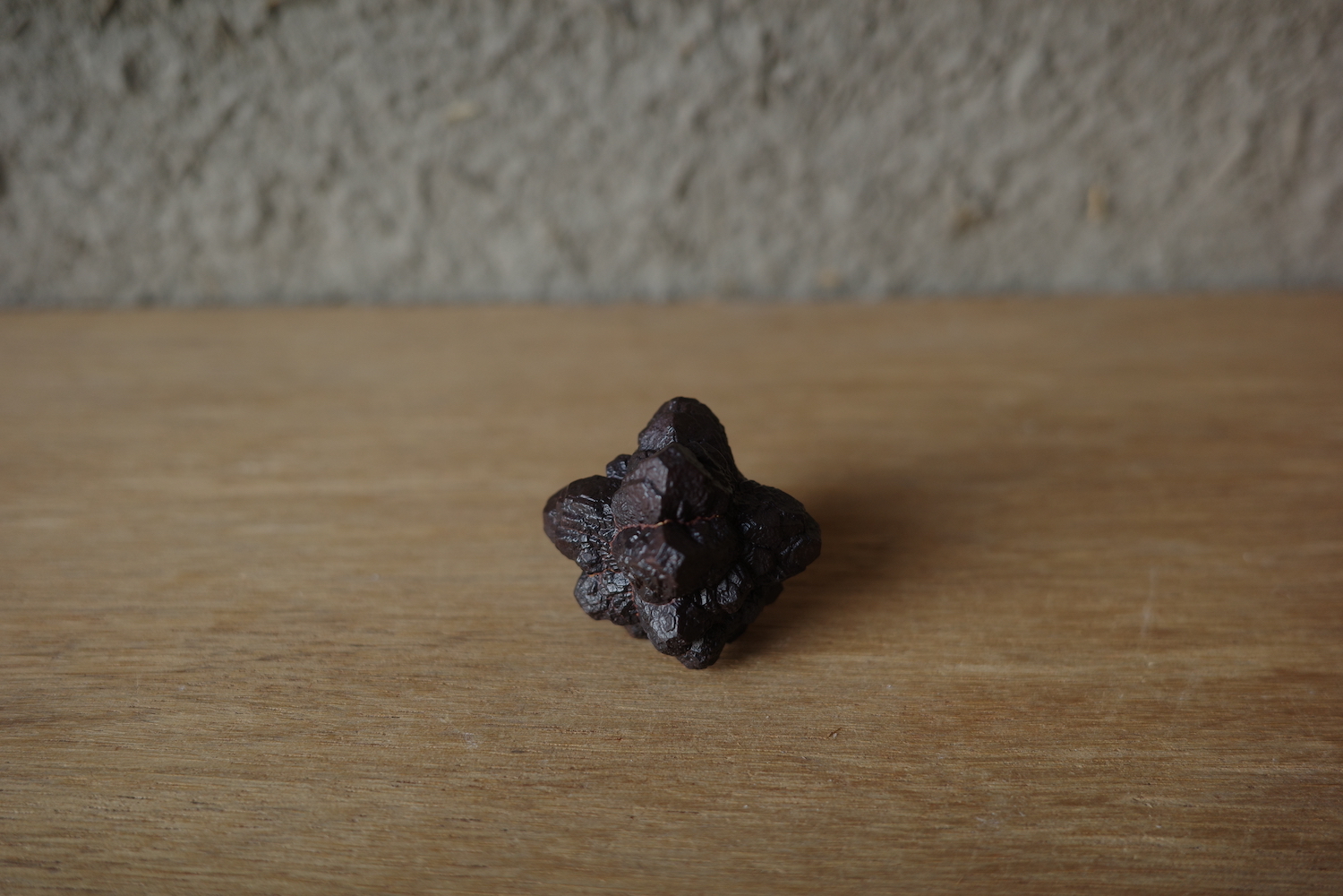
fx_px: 1492
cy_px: 448
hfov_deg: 48.5
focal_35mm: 40
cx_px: 672
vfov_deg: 33.4
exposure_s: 1/100
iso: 200
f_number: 2.8
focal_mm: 26
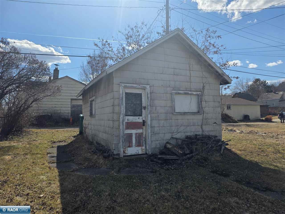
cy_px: 107
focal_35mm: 23
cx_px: 142
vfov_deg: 58.9
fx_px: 189
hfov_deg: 73.9
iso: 80
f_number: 1.7
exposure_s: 1/7944
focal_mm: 6.25
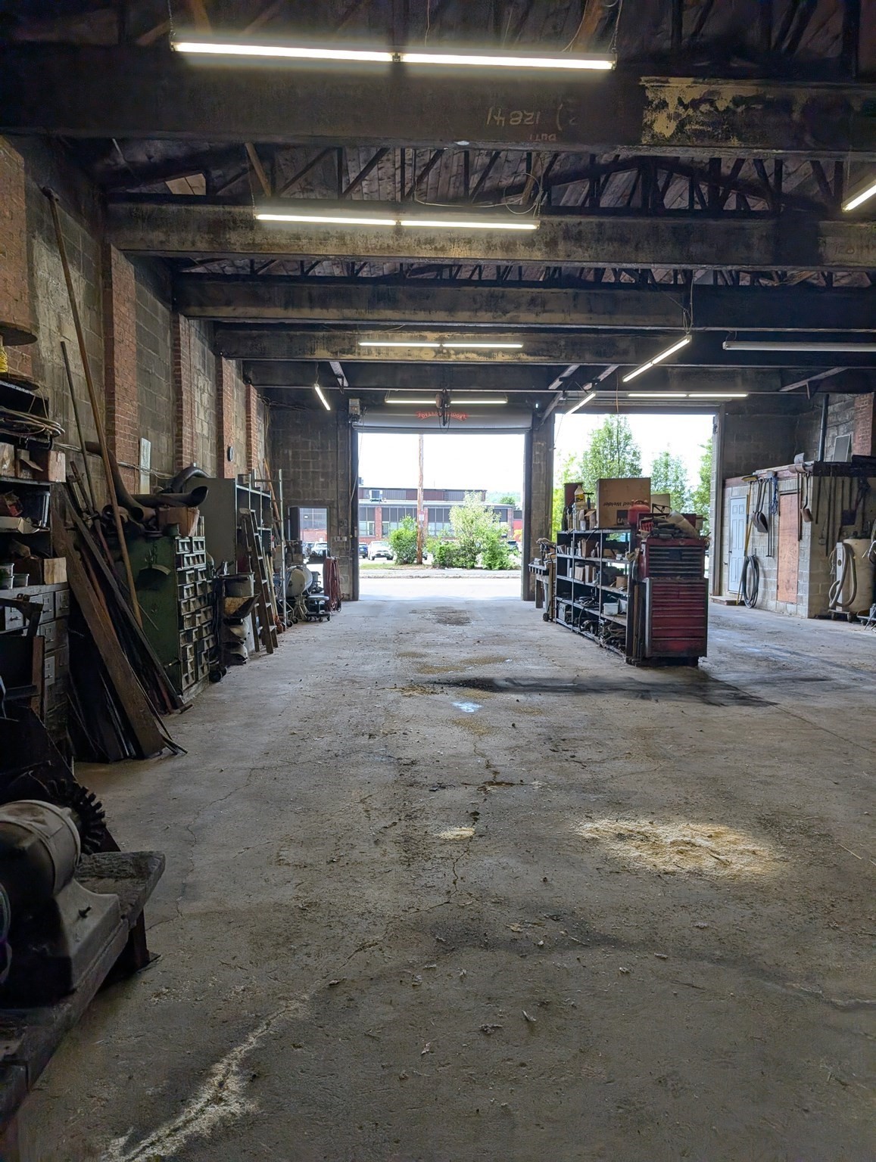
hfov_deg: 56.9
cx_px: 438
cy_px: 581
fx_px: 808
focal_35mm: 24
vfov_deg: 71.5
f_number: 1.68
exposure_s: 1/220
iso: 30
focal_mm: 6.9
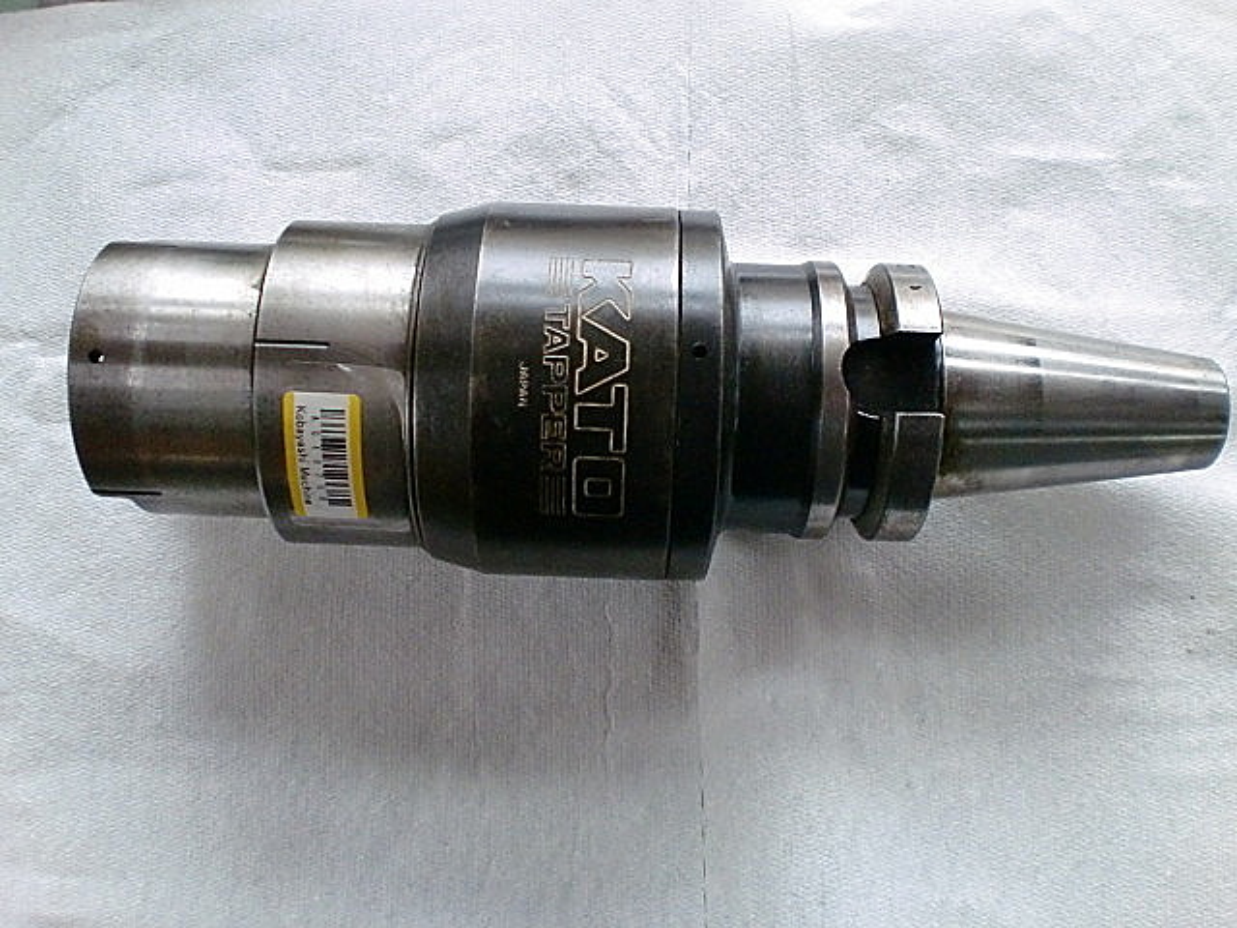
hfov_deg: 52.6
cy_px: 464
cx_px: 618
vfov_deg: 40.7
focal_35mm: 35
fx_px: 1251
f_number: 3.1
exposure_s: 1/60
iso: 500
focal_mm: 6.3
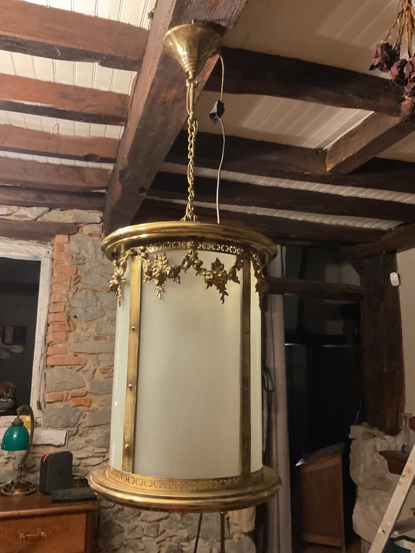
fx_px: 464
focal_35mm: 29
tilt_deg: +10.2
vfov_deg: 61.7
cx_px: 208
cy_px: 276
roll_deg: -0.3
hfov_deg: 48.2
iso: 500
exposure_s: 1/30
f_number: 1.8
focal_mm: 3
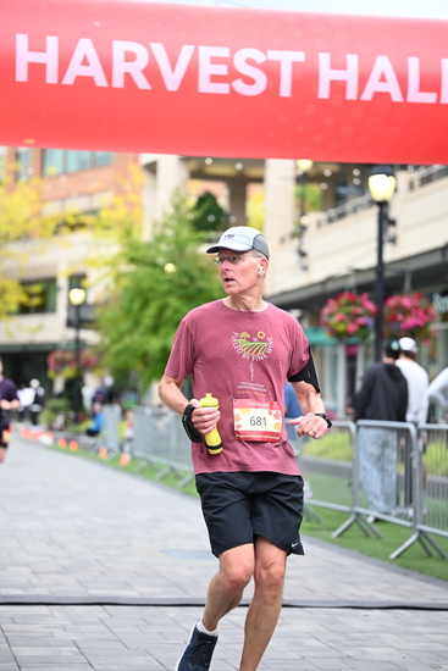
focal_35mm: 92
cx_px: 224
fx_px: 1716
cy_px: 336
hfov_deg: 14.9
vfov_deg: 22.1
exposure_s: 1/1250
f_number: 2.8
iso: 640
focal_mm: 92
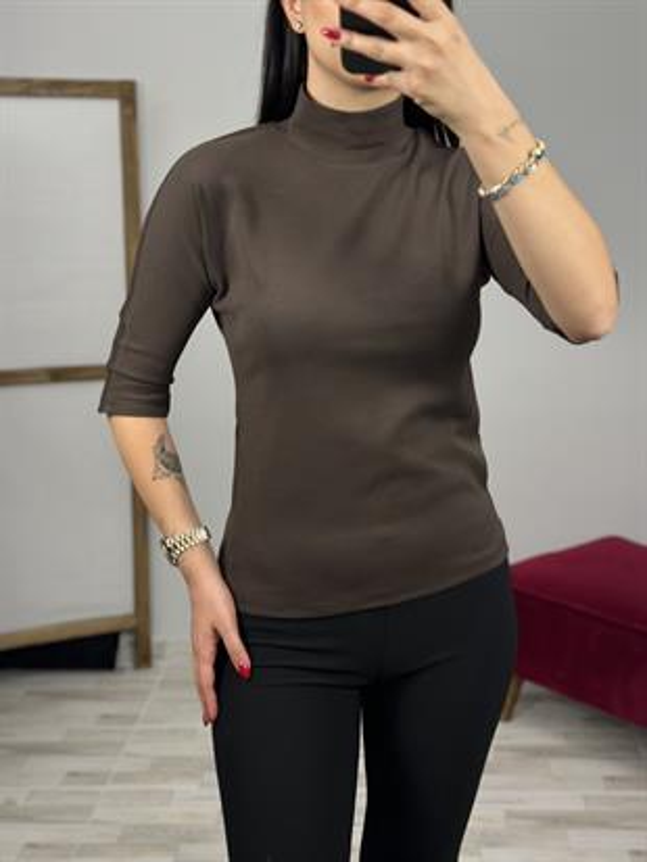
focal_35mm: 48
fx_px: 1196
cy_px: 431
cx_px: 324
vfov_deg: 39.6
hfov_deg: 30.3
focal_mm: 6.86
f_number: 1.78
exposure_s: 1/100
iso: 160
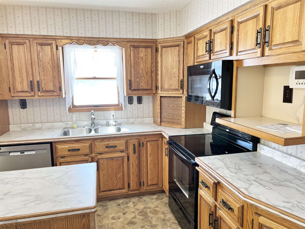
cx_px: 152
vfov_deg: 53.1
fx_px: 229
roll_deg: +1.0
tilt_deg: -9.4
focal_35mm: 26
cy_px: 114
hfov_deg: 67.3
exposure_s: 1/120
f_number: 1.5
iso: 64
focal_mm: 5.7
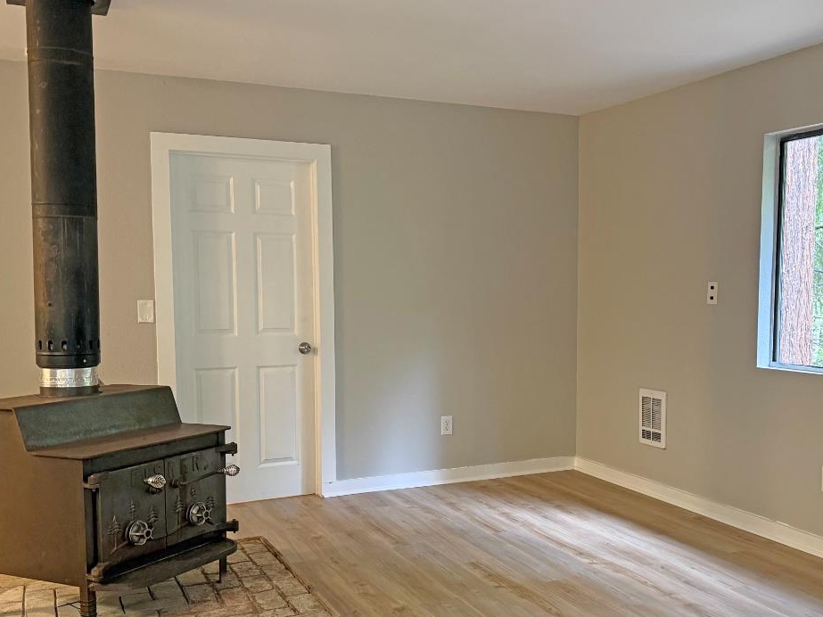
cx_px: 516
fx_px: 927
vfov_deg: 36.7
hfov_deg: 47.4
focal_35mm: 39
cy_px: 353
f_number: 1.78
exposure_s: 1/60
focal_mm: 6.76
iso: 320
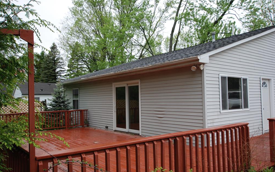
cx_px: 137
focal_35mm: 31
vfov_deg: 40.6
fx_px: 232
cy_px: 90
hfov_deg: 61.2
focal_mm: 20
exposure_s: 1/125
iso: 140
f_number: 5.6
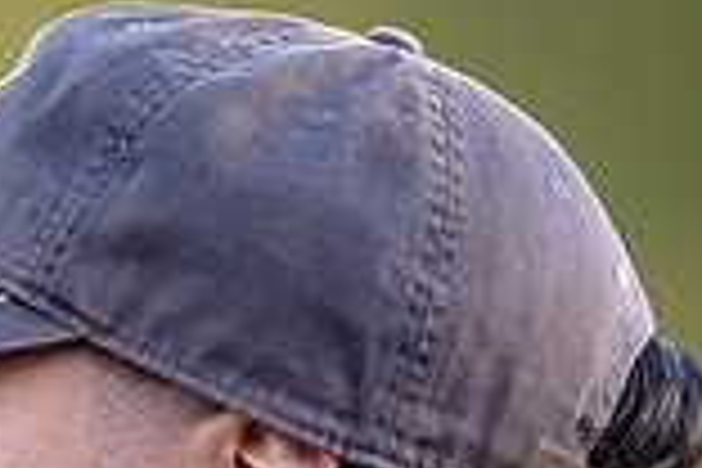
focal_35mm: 2649
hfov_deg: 0.8
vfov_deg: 0.5
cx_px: -244
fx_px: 51651
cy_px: 402
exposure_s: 1/1000
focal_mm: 400
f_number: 2.8
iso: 1600
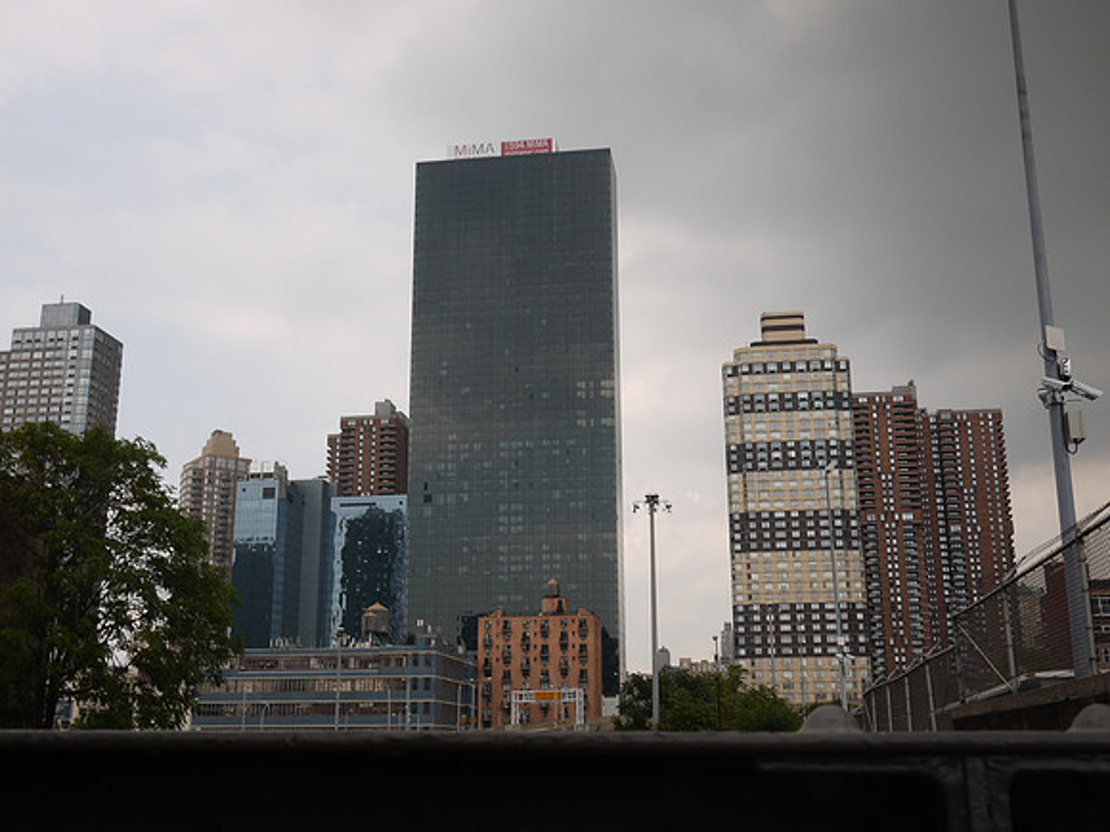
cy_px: 416
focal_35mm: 40
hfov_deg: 46.8
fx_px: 1283
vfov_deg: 36.0
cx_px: 555
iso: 100
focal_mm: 20
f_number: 11
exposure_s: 1/125
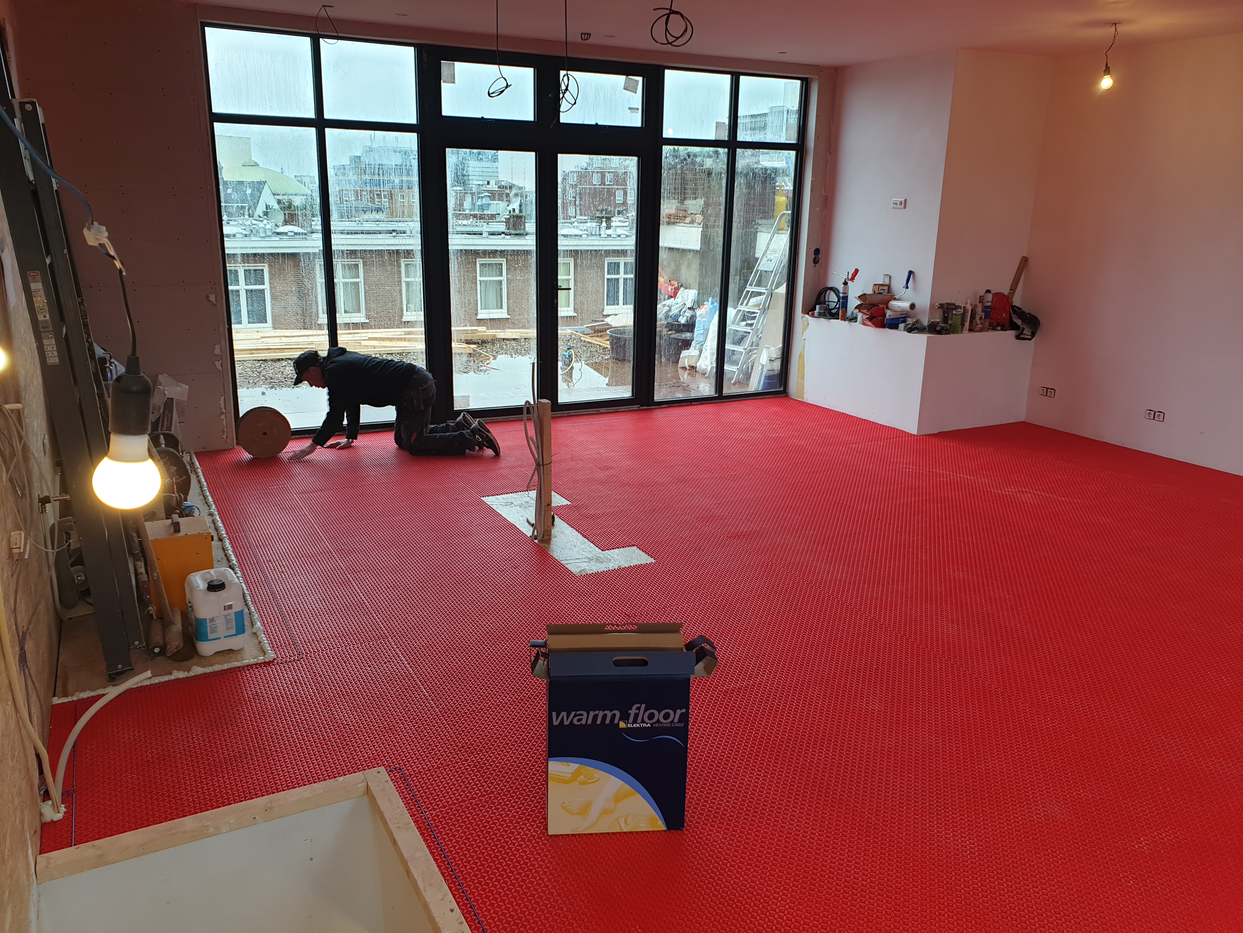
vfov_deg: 53.1
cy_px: 466
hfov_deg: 67.3
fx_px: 934
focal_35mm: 26
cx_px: 622
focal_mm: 4.3
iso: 64
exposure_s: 1/50
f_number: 2.4
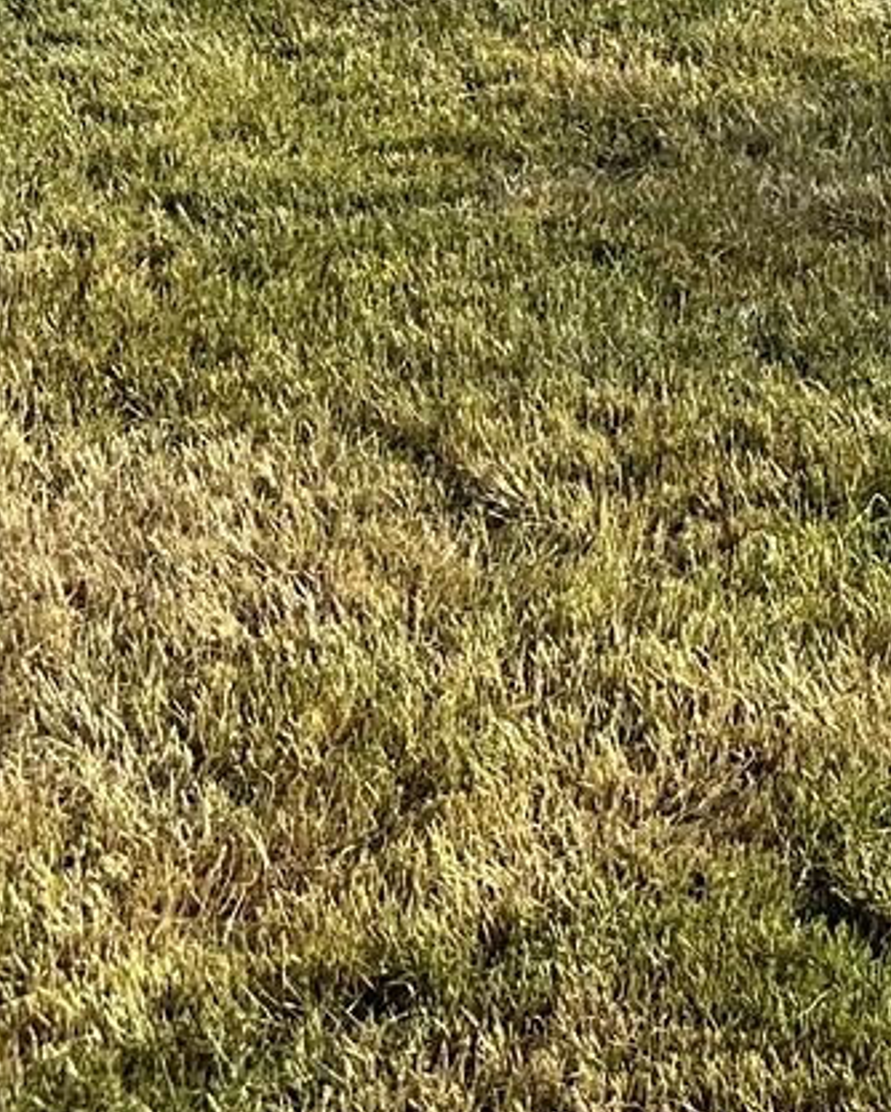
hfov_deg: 11.9
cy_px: -603
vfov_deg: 15.3
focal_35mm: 115
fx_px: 3788
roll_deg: -0.1
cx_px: 1830
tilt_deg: -5.4
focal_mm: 6.86
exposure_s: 1/5263
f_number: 1.78
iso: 80
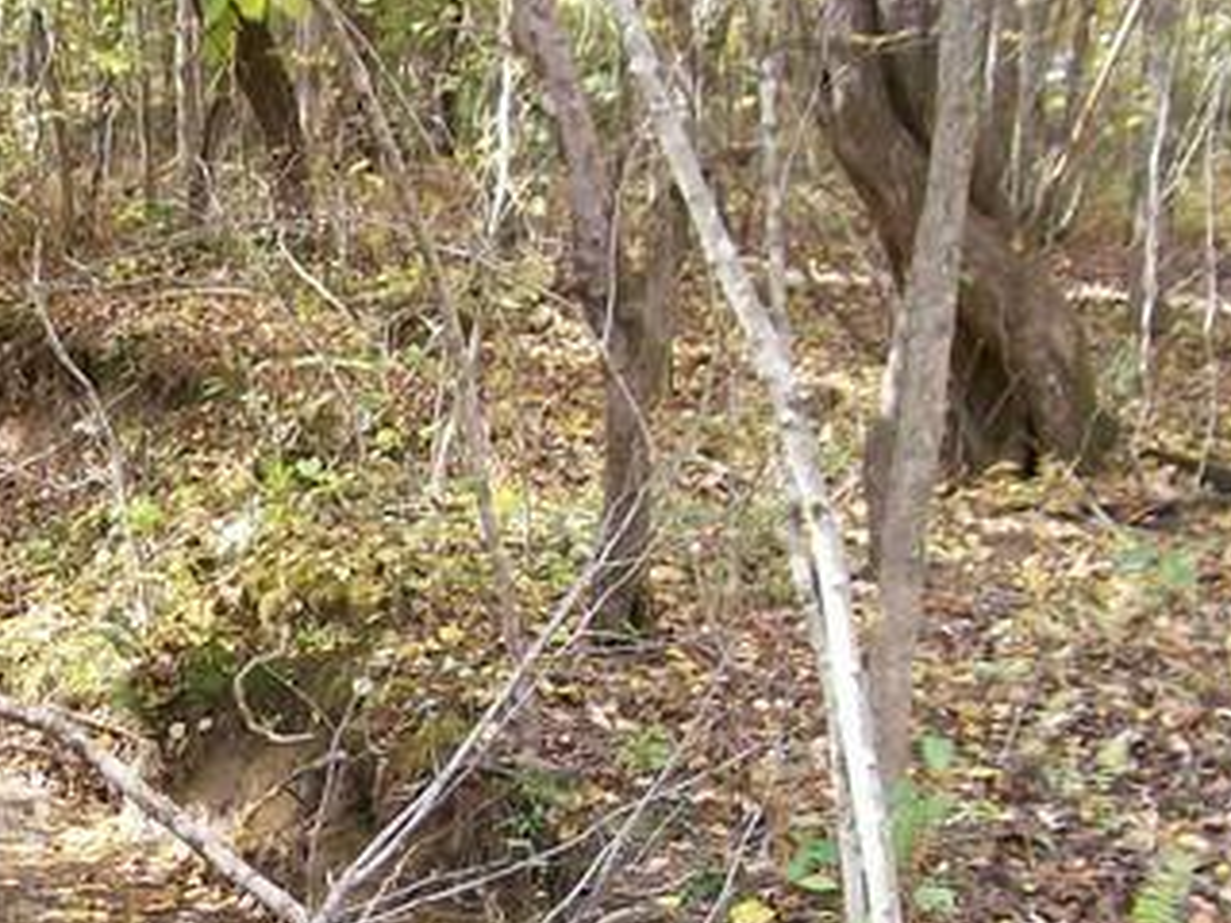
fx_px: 2845
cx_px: 4
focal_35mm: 80
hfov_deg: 23.4
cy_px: 748
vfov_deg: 18.3
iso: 140
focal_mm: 6
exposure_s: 1/110
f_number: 2.7
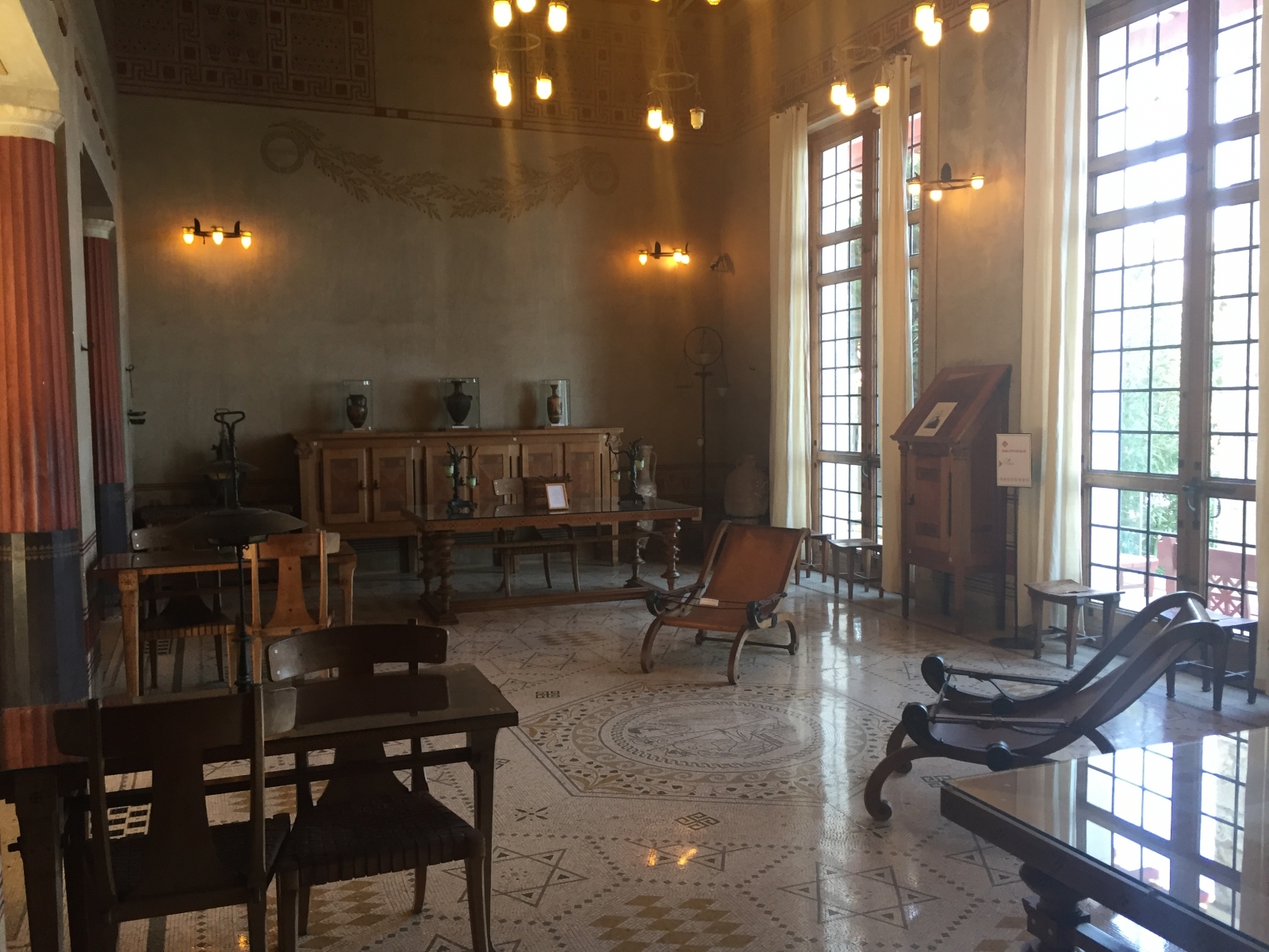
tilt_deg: -3.9
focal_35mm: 29
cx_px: 634
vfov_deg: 48.2
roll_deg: +0.2
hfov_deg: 61.7
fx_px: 1063
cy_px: 476
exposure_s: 1/33
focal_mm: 4.15
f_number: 2.2
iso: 50
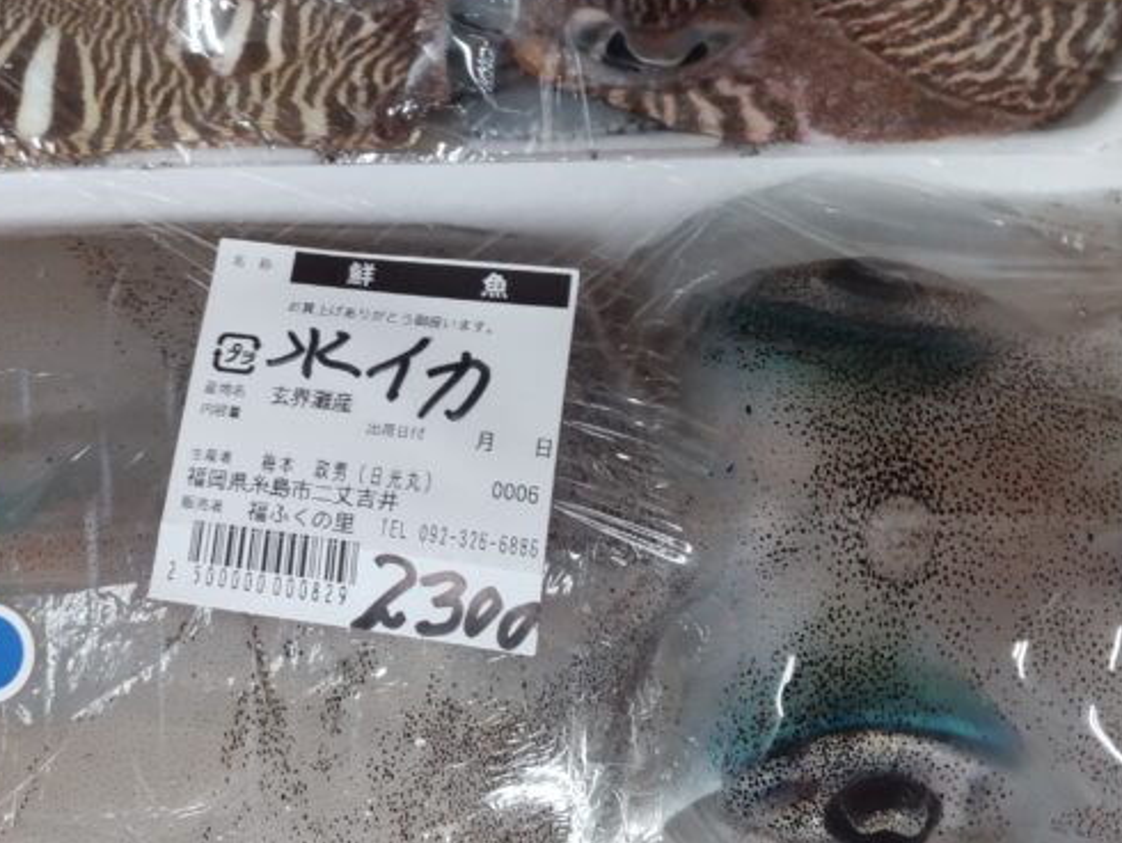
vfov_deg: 30.8
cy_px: 314
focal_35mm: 47
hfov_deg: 38.9
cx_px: 224
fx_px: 1524
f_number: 2
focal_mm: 3.43
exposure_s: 1/40
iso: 171
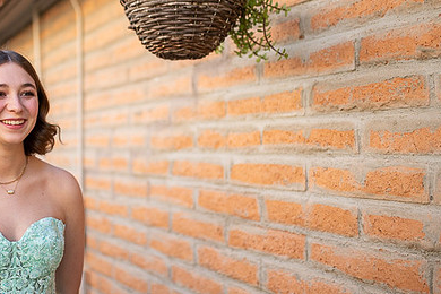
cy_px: 119
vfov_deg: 25.9
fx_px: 637
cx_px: 131
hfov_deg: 37.6
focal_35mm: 52
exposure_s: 1/4000
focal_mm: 35
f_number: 1.4
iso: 400
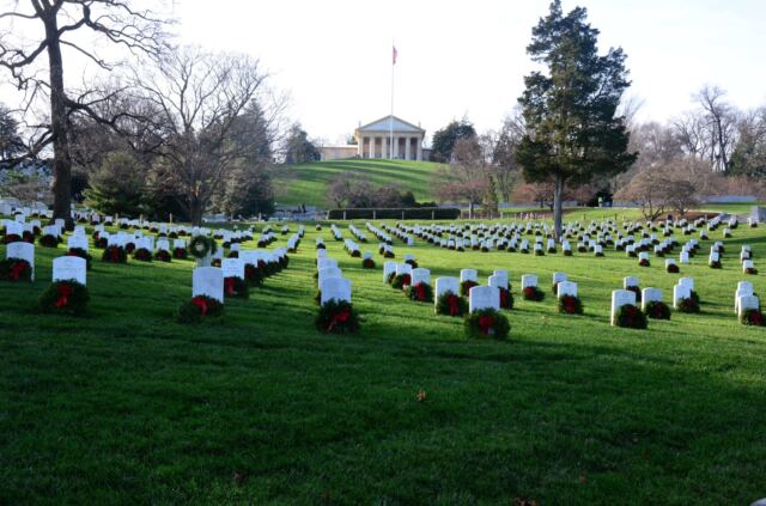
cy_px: 253
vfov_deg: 32.8
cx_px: 383
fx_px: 859
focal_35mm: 40
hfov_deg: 48.0
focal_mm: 27
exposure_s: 1/640
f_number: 11
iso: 1600
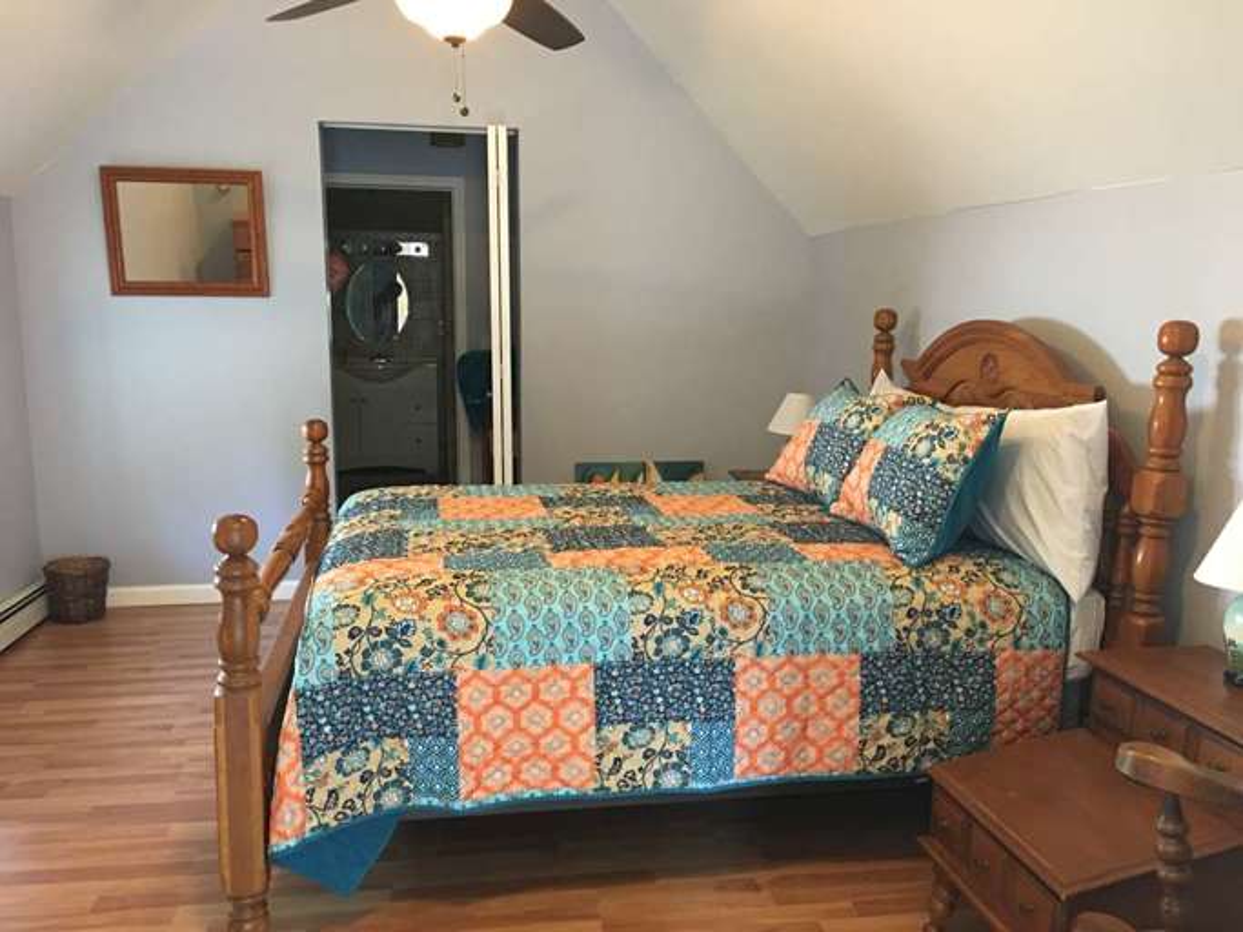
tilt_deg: -8.2
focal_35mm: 29
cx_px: 622
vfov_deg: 48.2
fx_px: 1041
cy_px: 466
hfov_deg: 61.7
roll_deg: +0.0
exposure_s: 1/15
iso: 100
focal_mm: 4.15
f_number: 2.2
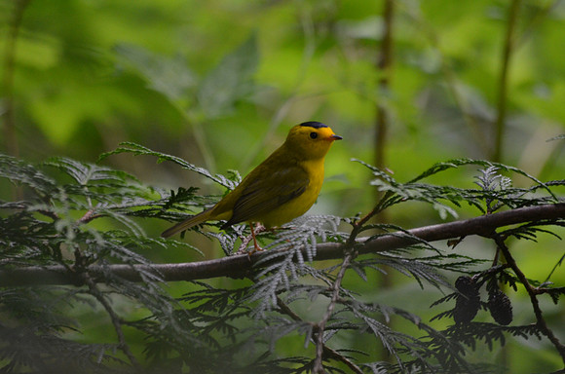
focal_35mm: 450
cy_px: 187
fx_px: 7047
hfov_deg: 4.6
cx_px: 282
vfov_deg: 3.0
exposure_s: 1/250
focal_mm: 300
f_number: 5.6
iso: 1600
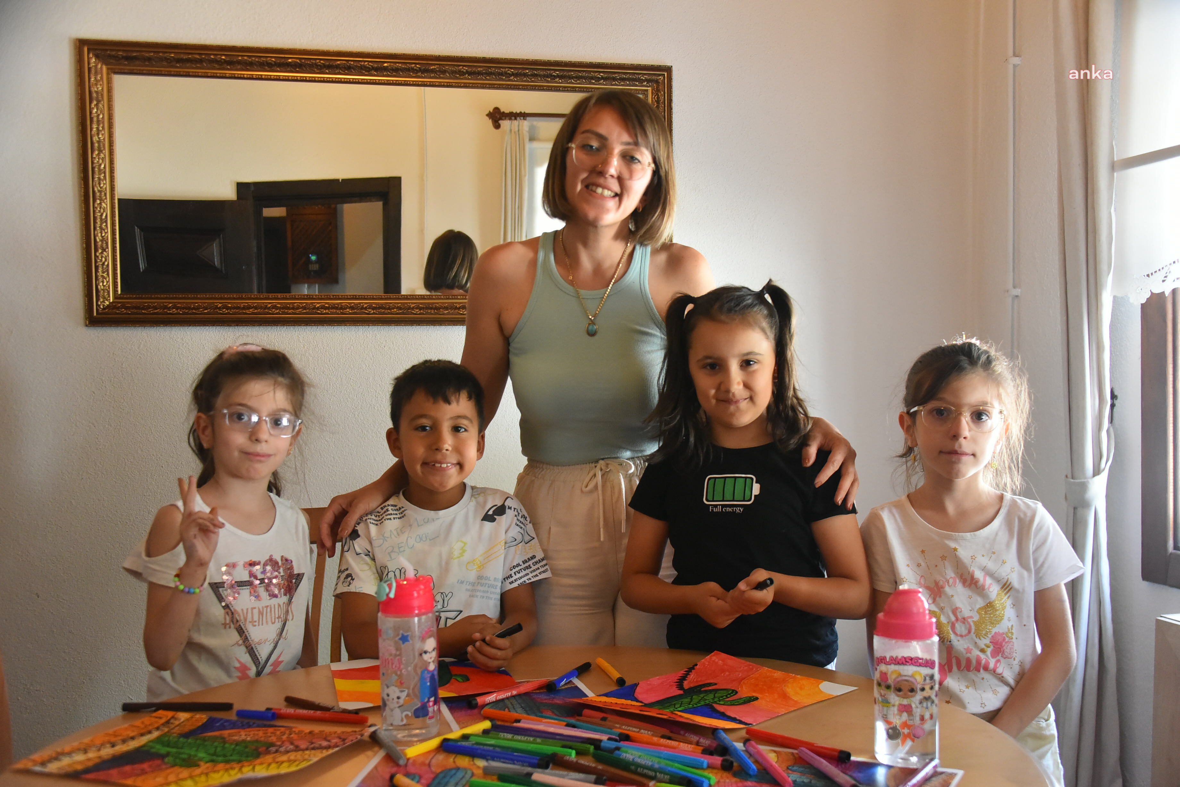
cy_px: 394
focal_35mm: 36
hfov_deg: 53.1
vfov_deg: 36.9
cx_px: 590
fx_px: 1180
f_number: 4
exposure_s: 1/160
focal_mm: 36
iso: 3600
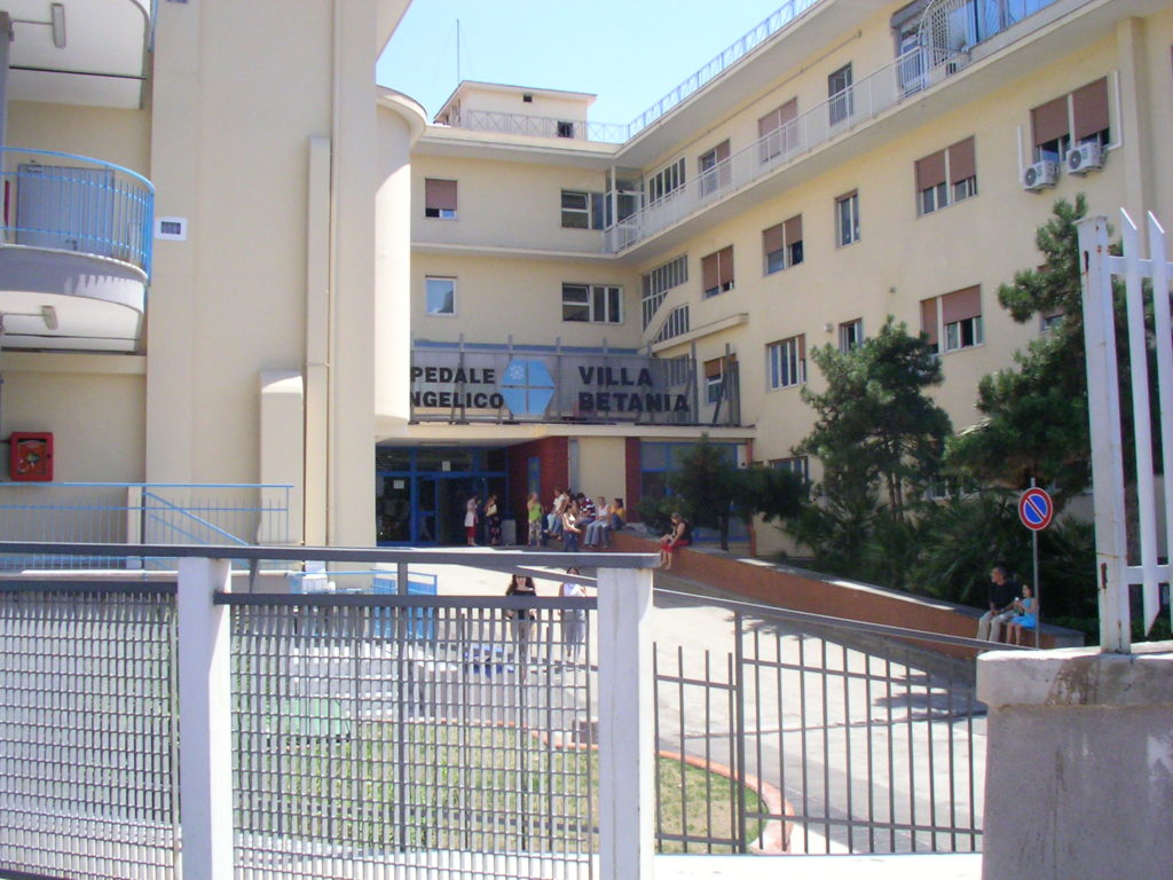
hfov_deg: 49.0
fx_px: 1288
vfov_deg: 37.7
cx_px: 586
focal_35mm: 38
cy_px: 440
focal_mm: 6
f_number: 7
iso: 200
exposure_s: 1/365
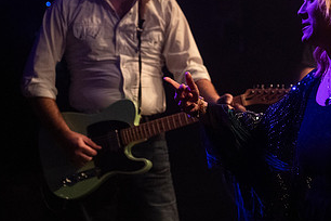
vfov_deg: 9.9
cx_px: 224
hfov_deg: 14.8
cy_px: 53
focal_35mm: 138
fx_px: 1269
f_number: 3.2
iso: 2500
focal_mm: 60
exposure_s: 1/125
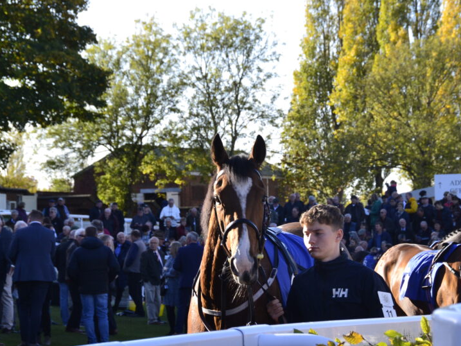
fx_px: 1918
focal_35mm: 144
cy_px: 170
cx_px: 288
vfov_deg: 10.3
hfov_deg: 13.7
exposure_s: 1/250
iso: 400
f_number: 10
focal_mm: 70
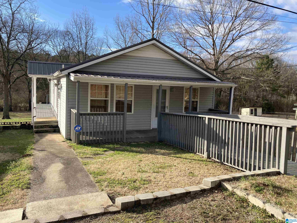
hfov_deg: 63.4
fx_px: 240
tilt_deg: -6.5
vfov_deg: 49.7
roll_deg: -3.0
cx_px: 148
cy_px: 112
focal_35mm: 28
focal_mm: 3.99
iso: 20
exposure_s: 1/1000
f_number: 1.8
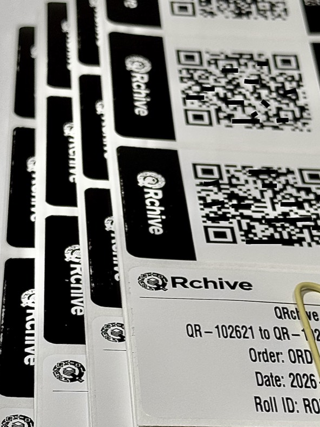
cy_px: 289
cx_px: 232
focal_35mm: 85
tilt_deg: -39.0
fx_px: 1048
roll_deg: -2.4
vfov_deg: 22.9
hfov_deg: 17.3
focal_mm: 6.76
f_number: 1.78
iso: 80
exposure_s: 1/120
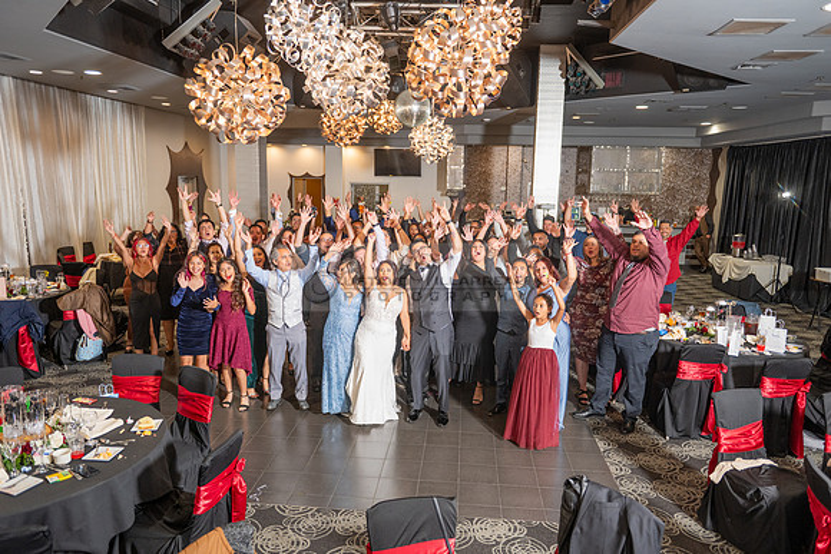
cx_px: 416
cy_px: 277
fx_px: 600
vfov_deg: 49.6
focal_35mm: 26
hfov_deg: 69.4
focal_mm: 26
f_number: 3.2
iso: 800
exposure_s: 1/160
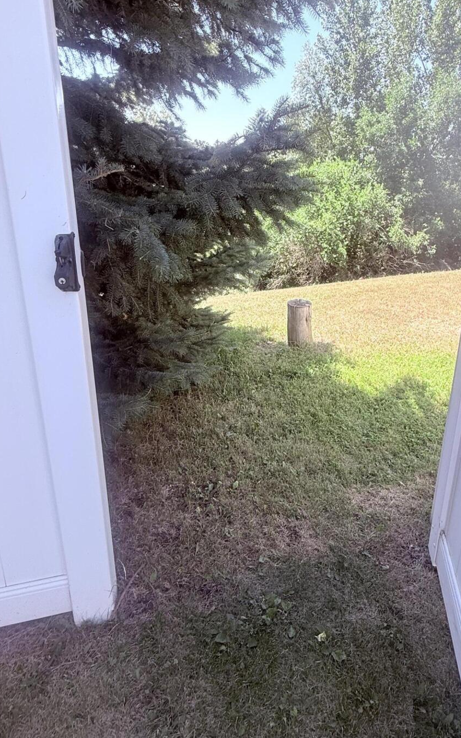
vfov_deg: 79.3
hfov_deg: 54.6
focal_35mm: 22
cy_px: 322
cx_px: 282
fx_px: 442
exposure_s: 1/329
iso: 50
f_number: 2.2
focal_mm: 2.22
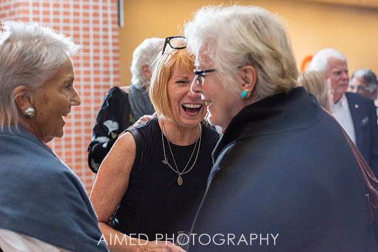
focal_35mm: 89
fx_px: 931
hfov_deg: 22.9
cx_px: 194
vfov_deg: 15.4
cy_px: 126
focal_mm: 85
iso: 1250
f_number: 5
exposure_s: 1/200
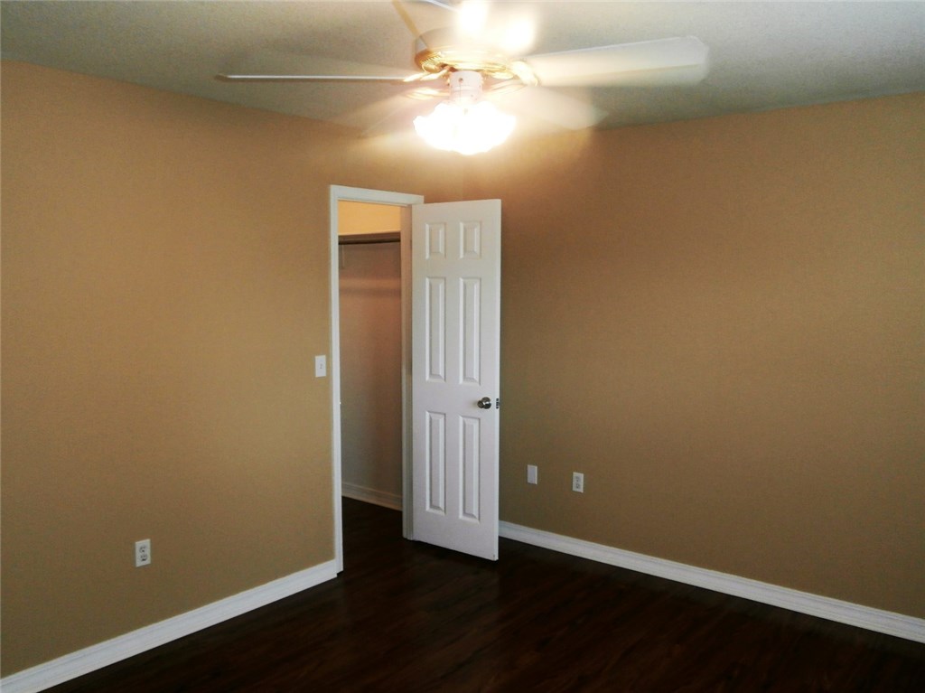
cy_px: 346
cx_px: 462
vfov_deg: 46.8
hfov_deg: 60.0
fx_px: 801
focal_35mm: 30
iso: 200
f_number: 3.5
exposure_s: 1/30
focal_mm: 5.36
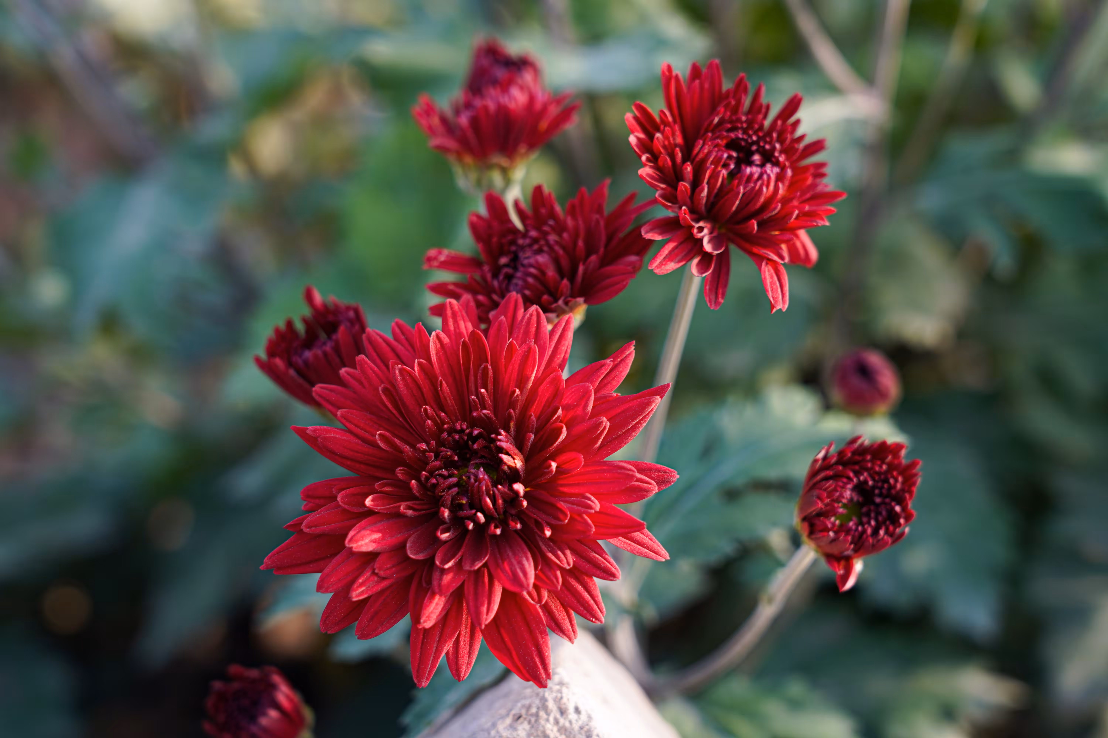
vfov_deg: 13.0
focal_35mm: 105
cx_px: 554
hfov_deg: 19.5
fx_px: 3231
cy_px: 369
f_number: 7.1
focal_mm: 105
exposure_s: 1/100
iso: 400
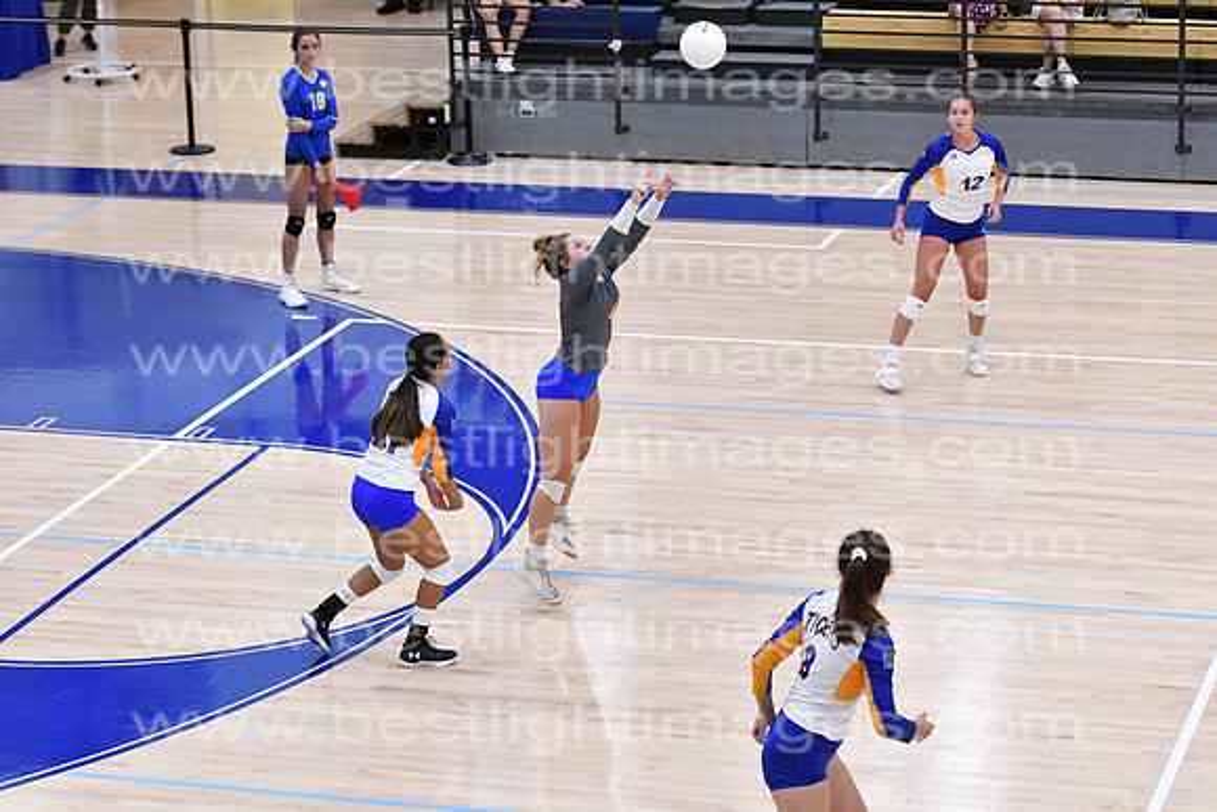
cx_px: 608
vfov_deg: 13.0
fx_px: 3550
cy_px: 406
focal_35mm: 105
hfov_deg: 19.5
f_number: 3.2
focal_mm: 70
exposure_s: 1/1000
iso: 6400
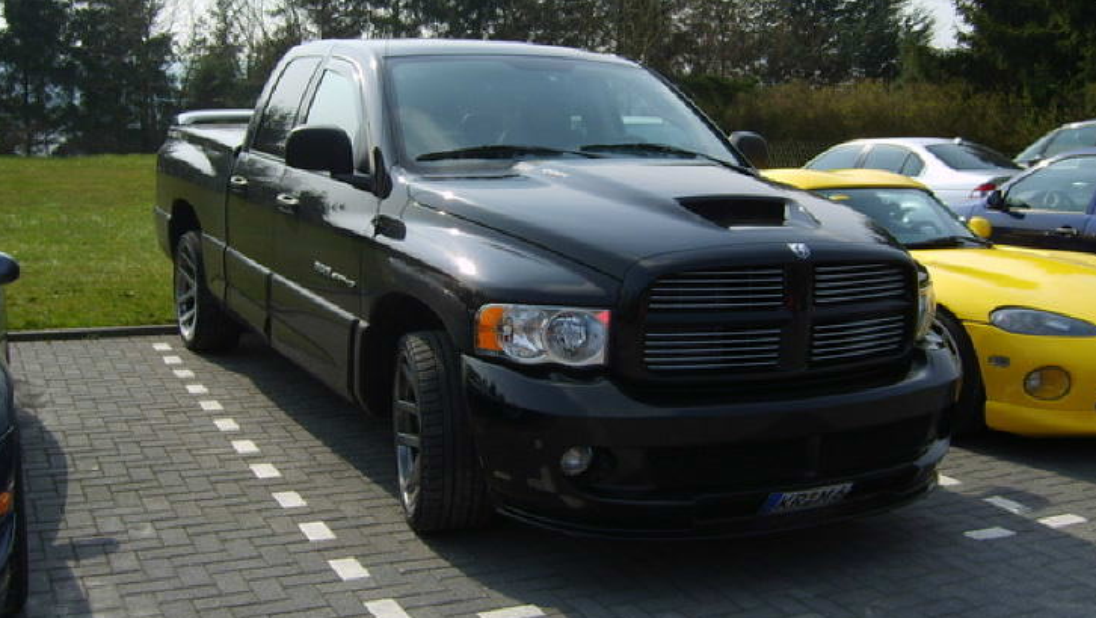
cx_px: 527
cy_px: 281
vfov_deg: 28.4
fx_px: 1221
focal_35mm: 42
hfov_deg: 48.3
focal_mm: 5.8
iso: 50
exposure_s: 1/1000
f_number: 2.8
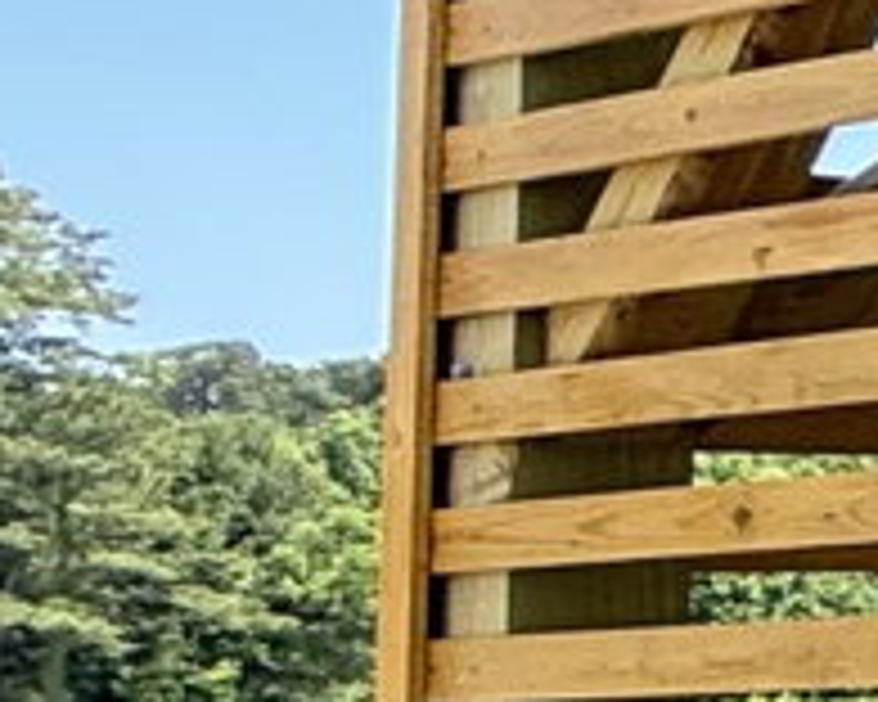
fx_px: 2910
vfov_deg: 13.8
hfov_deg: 8.5
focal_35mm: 112
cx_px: 3417
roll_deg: +2.6
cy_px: 392
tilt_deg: +4.7
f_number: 2.2
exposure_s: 1/316
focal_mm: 2.22
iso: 64
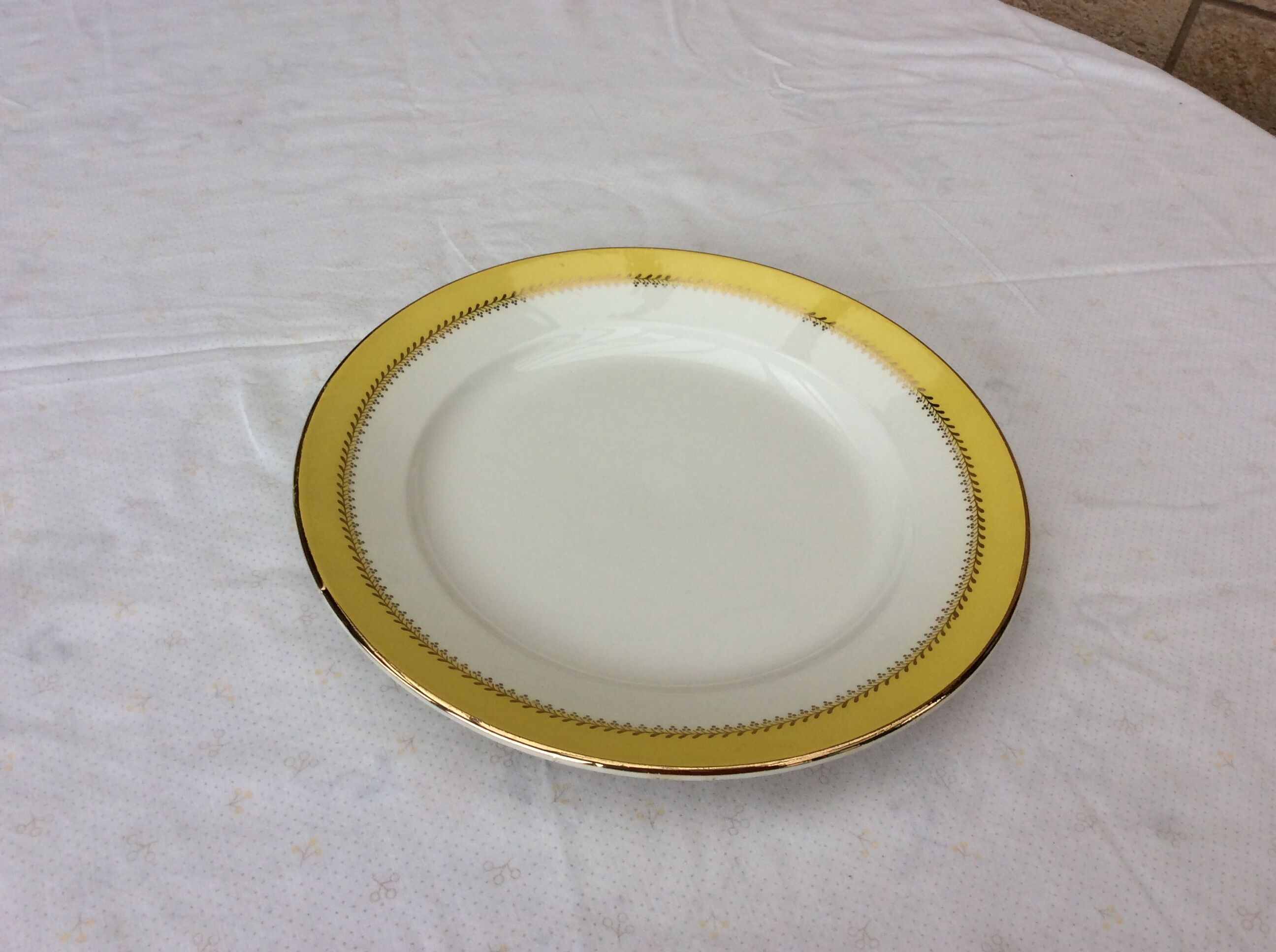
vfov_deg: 44.1
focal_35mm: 32
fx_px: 1178
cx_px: 638
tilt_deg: -47.1
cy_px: 476
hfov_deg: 56.9
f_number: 2.4
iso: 40
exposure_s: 1/100
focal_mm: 3.3
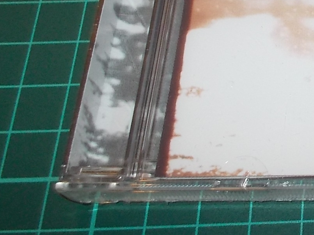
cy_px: -36
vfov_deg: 17.3
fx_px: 744
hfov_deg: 21.2
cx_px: 428
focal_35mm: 82
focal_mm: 4.1
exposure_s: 1/30
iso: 200
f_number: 3.3
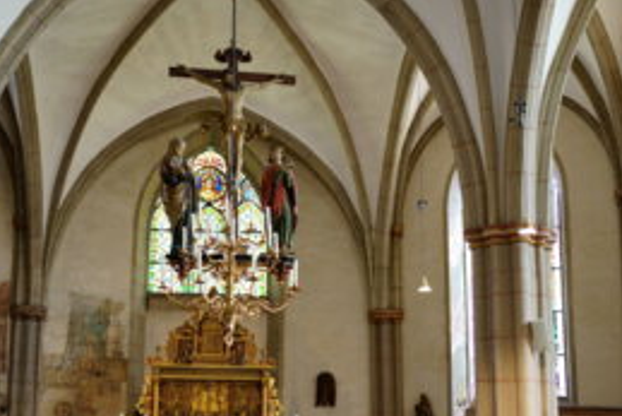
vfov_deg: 25.1
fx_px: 933
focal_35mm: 54
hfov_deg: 36.8
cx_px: 259
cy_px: 222
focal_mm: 35
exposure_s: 1/25
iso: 500
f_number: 2.2
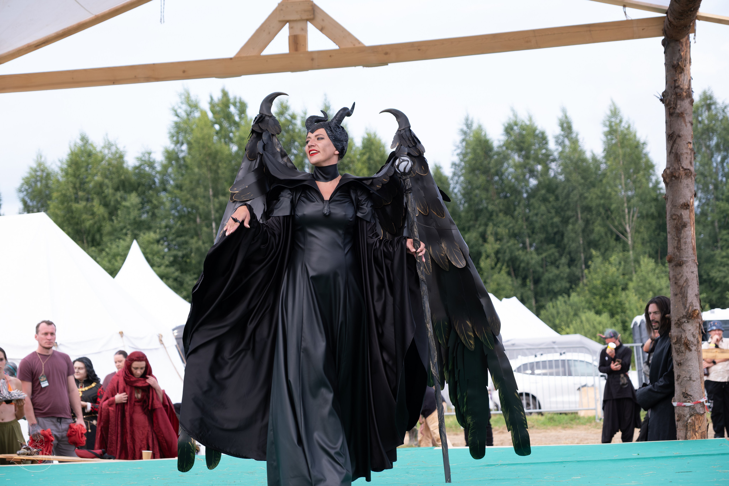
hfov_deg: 27.7
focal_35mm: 73
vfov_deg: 18.7
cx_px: 364
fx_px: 1478
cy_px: 243
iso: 320
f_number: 3.6
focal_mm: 48.5
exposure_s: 1/800
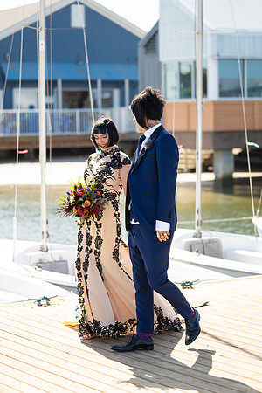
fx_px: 1102
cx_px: 131
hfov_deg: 13.6
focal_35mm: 101
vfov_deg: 20.2
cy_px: 196
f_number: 2.8
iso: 200
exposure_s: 1/1250
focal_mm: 101
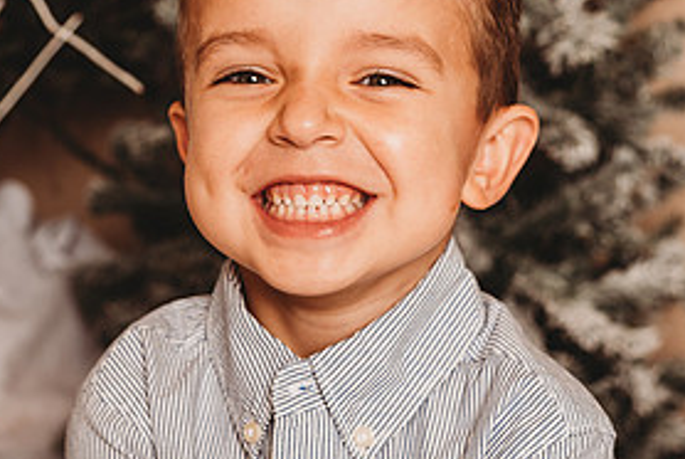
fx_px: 1905
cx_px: 323
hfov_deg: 20.4
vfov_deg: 13.7
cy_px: 144
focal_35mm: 100
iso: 100
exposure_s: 1/160
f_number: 4
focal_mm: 48
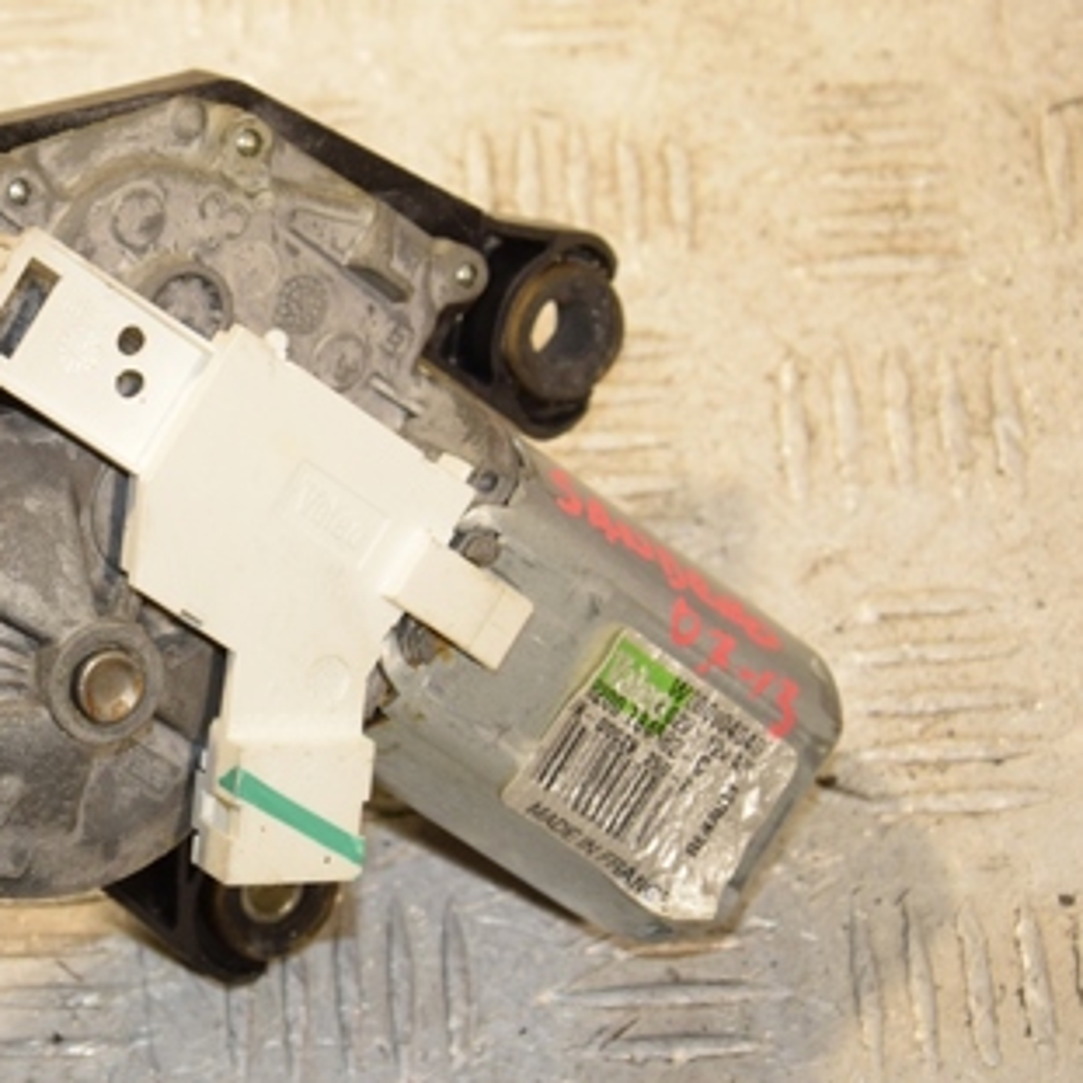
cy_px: 425
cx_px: 17
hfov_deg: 14.6
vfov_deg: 14.8
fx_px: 4172
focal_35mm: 118
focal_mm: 45
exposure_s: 1/200
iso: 800
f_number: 6.3
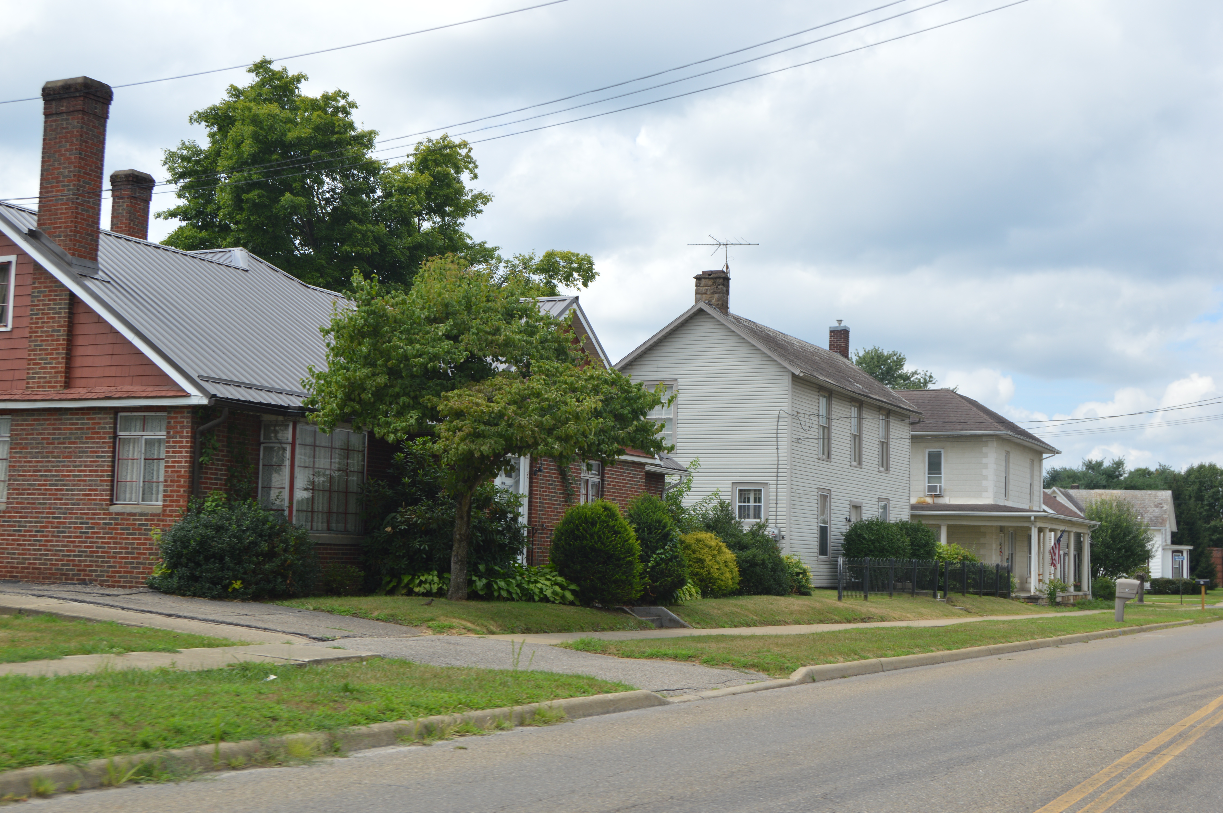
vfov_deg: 28.9
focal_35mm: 46
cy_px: 406
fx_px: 1578
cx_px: 612
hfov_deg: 42.4
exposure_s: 1/250
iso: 100
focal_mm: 31
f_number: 8
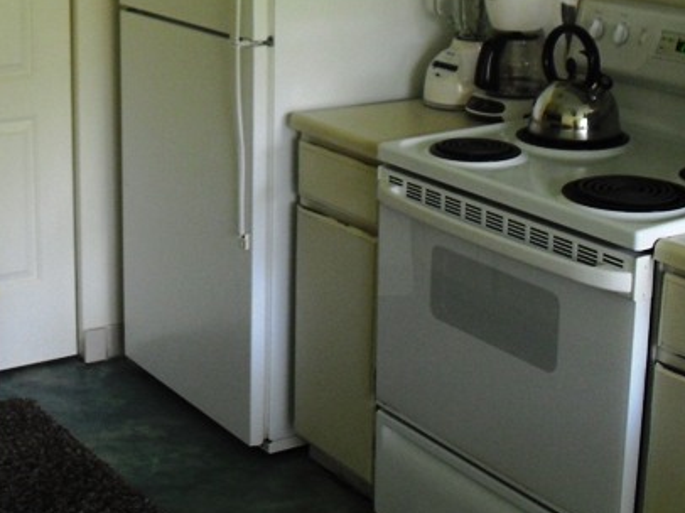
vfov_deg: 20.3
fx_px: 1404
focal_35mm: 71
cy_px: 56
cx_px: 202
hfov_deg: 27.2
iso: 200
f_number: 3.1
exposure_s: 1/30
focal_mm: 6.3
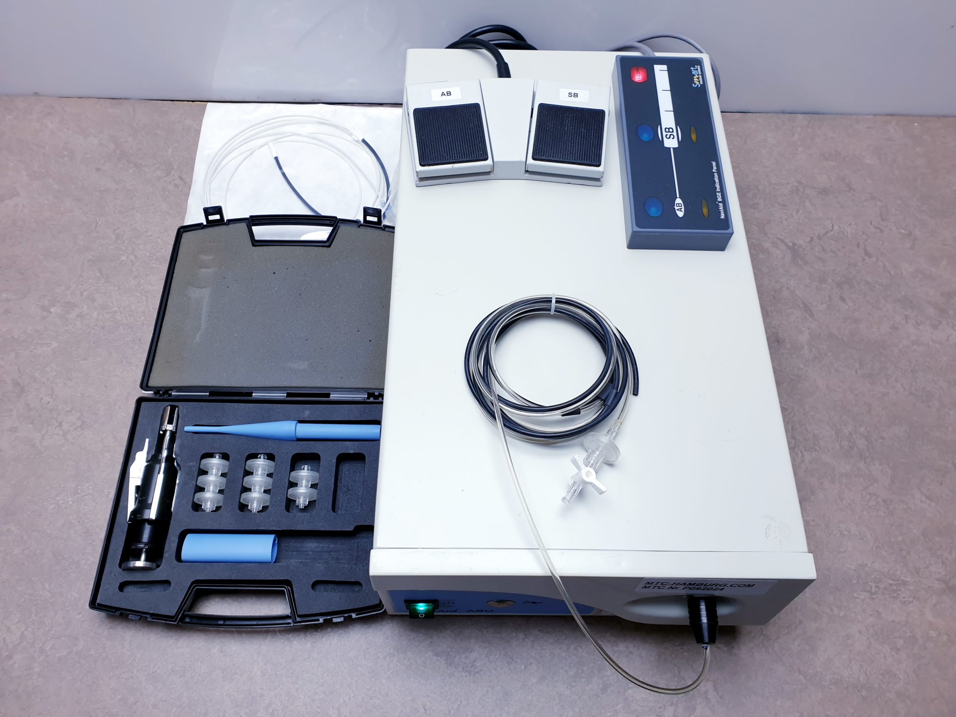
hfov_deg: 67.3
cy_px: 358
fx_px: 718
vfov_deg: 53.1
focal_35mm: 26
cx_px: 478
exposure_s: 1/100
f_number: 2.4
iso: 64
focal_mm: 4.3
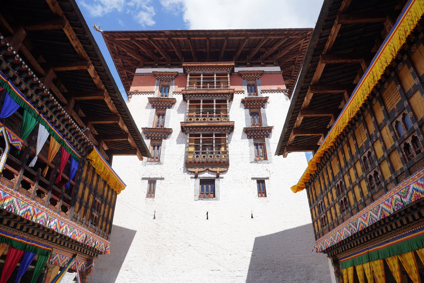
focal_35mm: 24
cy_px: 142
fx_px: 283
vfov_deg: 53.1
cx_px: 212
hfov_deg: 73.7
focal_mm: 24
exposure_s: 1/100
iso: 100
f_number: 13
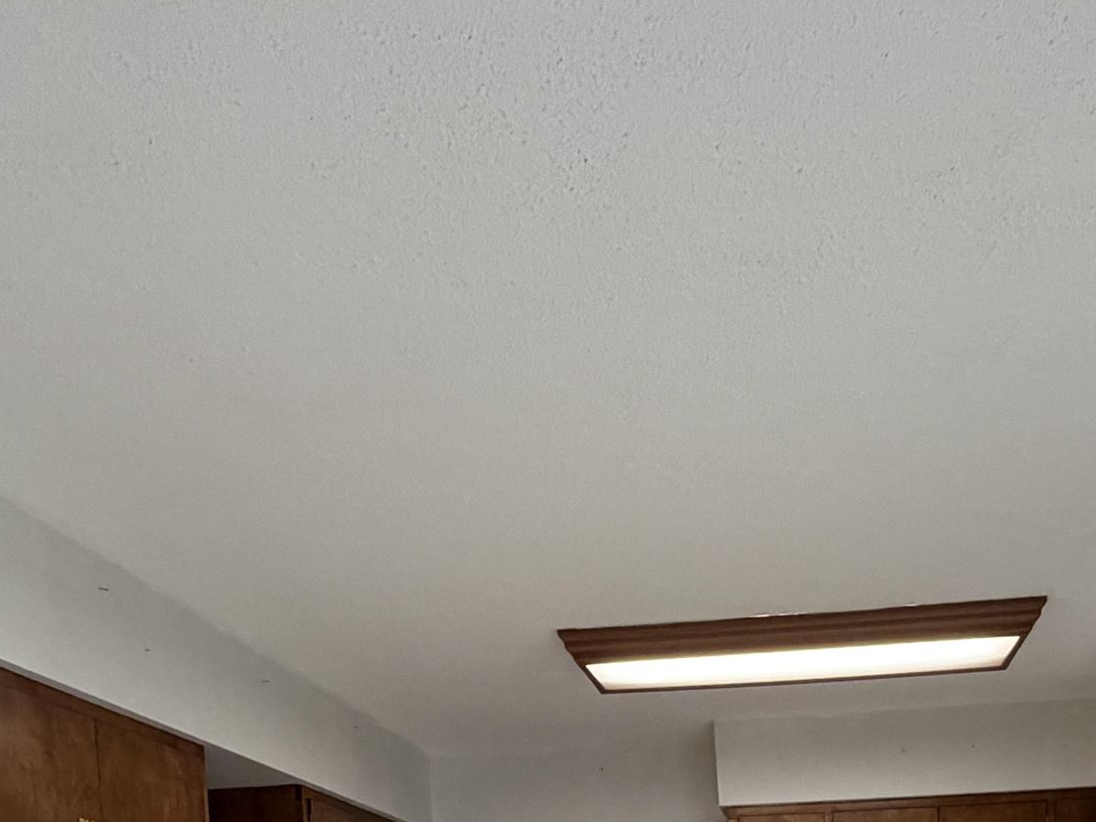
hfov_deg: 47.3
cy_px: 1069
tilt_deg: -4.5
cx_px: 711
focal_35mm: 39
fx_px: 1235
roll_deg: +2.2
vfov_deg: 29.6
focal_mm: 2.22
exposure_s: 1/120
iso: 250
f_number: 2.2
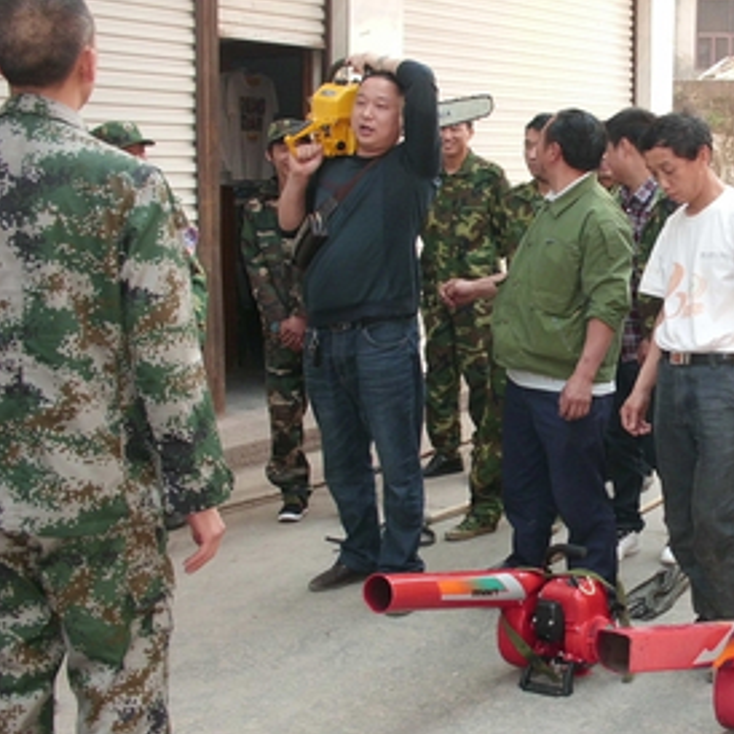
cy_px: 387
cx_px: 664
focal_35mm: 58
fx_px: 1391
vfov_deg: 29.5
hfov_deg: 28.4
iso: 100
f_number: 2.9
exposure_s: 1/200
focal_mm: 6.3
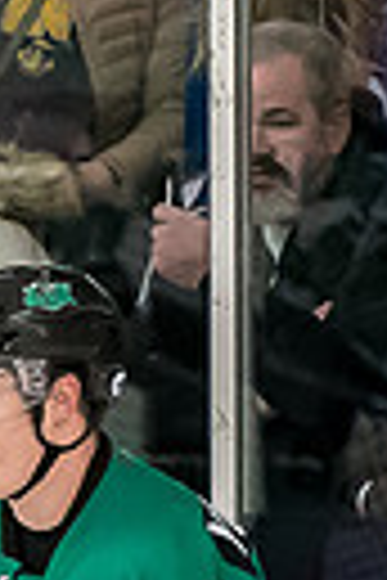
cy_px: 782
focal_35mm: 1709
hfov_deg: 0.8
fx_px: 27555
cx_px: 64
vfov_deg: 1.2
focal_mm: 155
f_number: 4
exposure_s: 1/800
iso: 2500
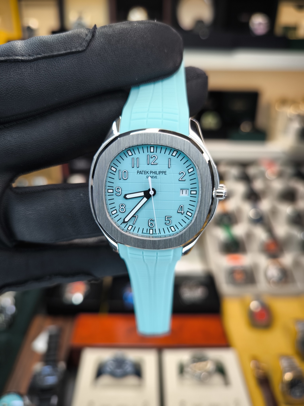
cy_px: 203
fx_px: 281
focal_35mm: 24
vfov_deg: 71.6
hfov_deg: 56.8
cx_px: 152
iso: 50
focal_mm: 6.92
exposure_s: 1/100
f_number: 1.9
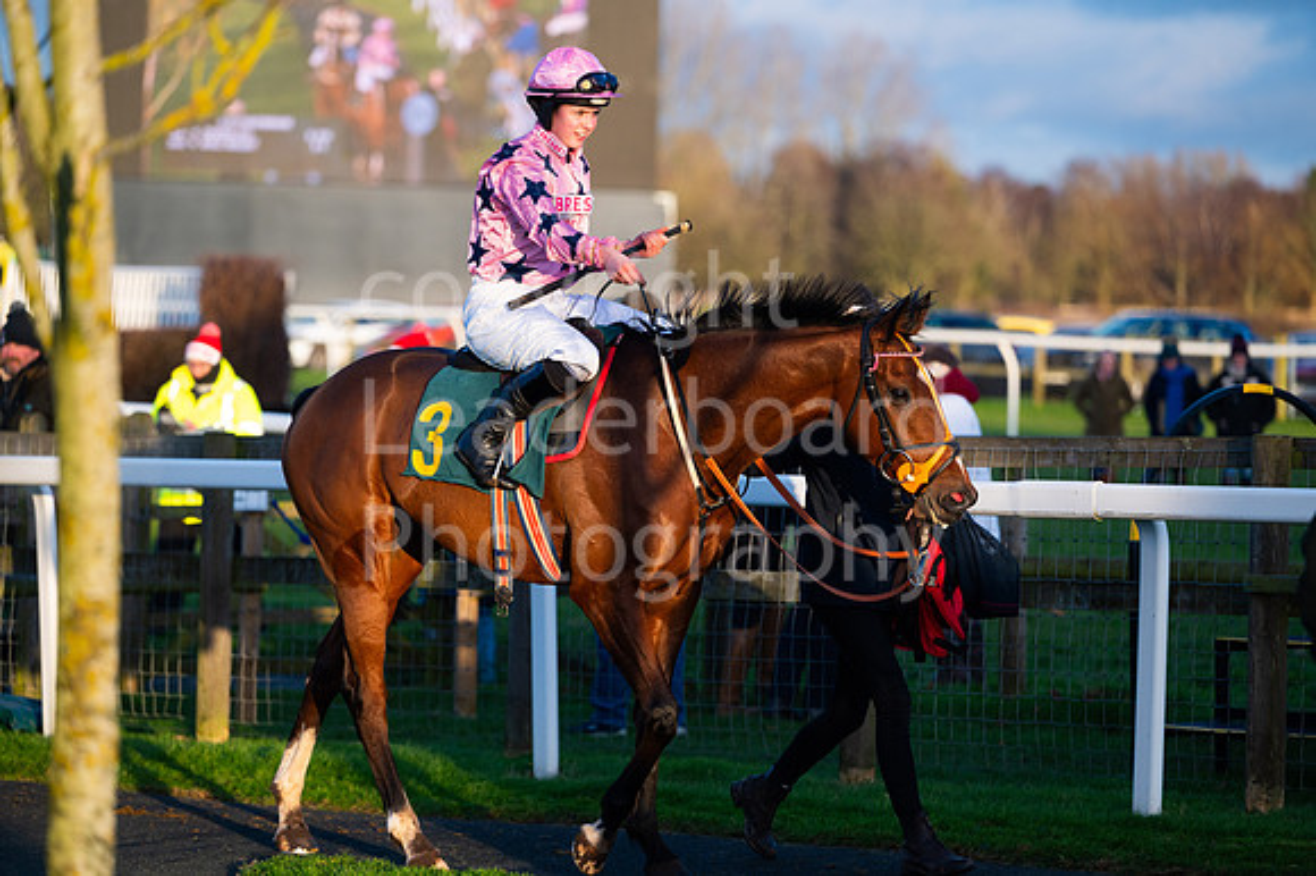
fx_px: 6028
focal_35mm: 165
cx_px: 658
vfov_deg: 8.3
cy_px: 438
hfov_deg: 12.5
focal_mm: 165
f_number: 3.5
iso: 800
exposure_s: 1/2500
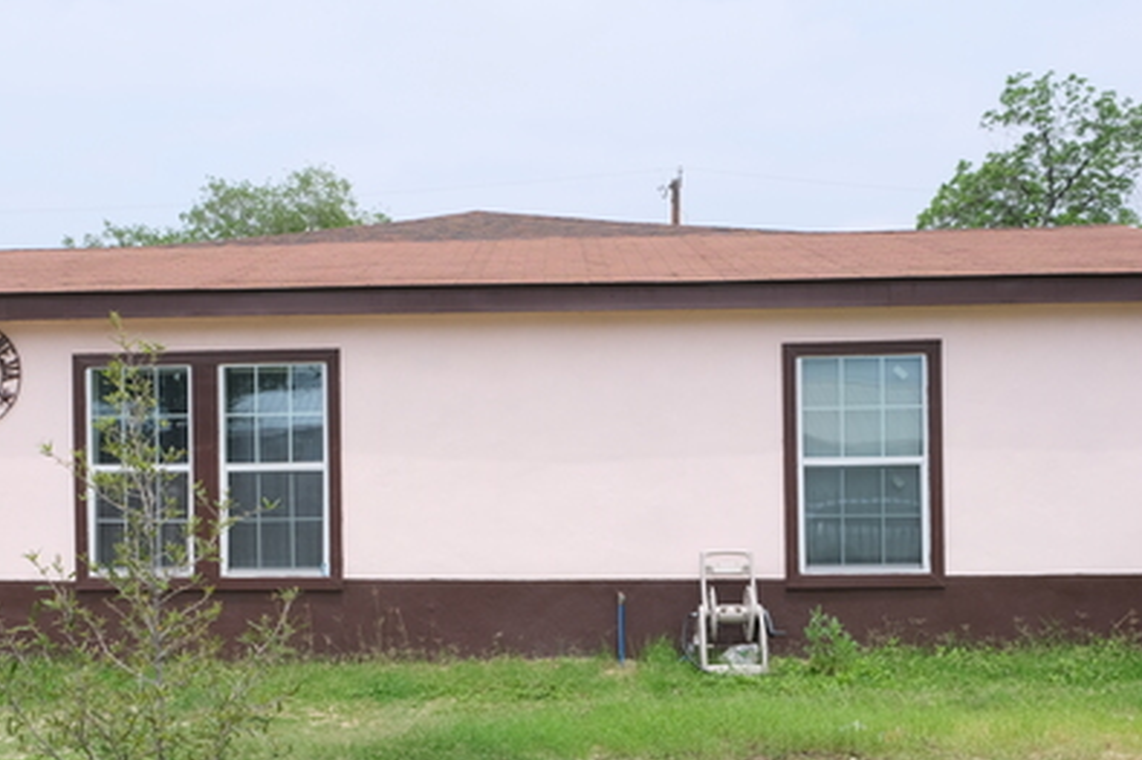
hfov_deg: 41.6
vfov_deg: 28.5
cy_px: 496
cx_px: 428
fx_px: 1490
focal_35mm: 47
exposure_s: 1/420
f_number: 8
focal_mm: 19.6
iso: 320
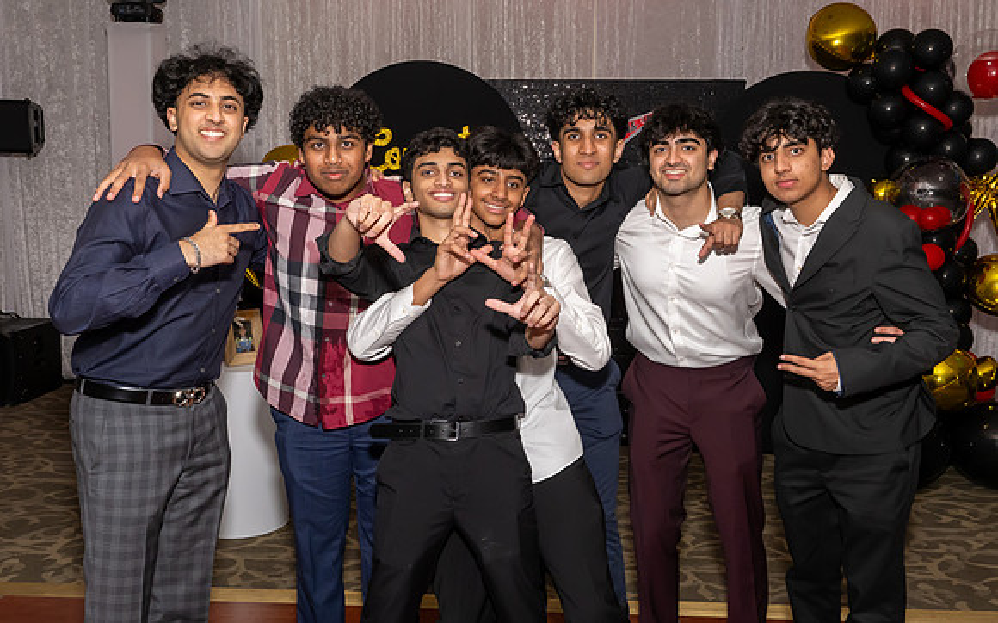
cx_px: 505
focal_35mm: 33
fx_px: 901
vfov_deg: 38.1
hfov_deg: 58.0
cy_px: 268
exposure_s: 1/250
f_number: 8
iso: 1000
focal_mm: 17
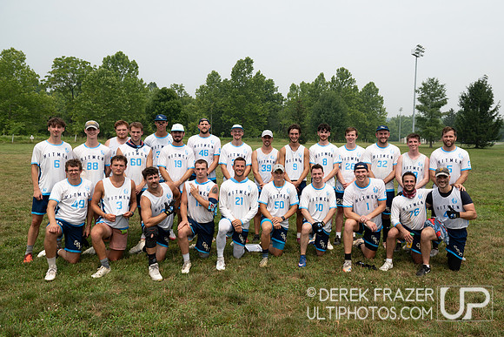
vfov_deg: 45.7
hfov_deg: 64.5
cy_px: 153
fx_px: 398
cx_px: 276
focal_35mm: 28
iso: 110
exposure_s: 1/1250
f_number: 5
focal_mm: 26
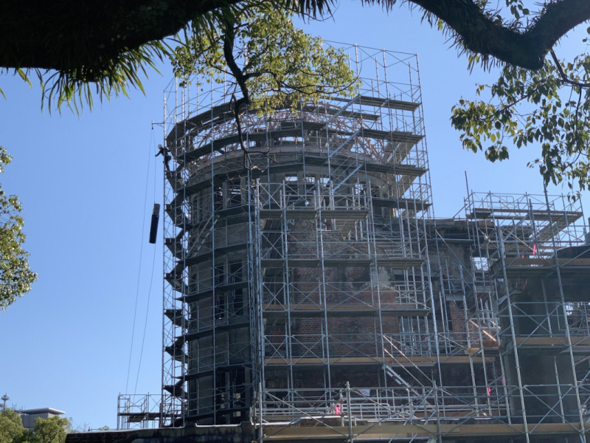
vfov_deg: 28.0
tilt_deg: +21.3
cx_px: 295
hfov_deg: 36.8
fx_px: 886
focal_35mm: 52
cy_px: 222
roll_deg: +1.8
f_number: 2.4
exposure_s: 1/940
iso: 16
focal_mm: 6
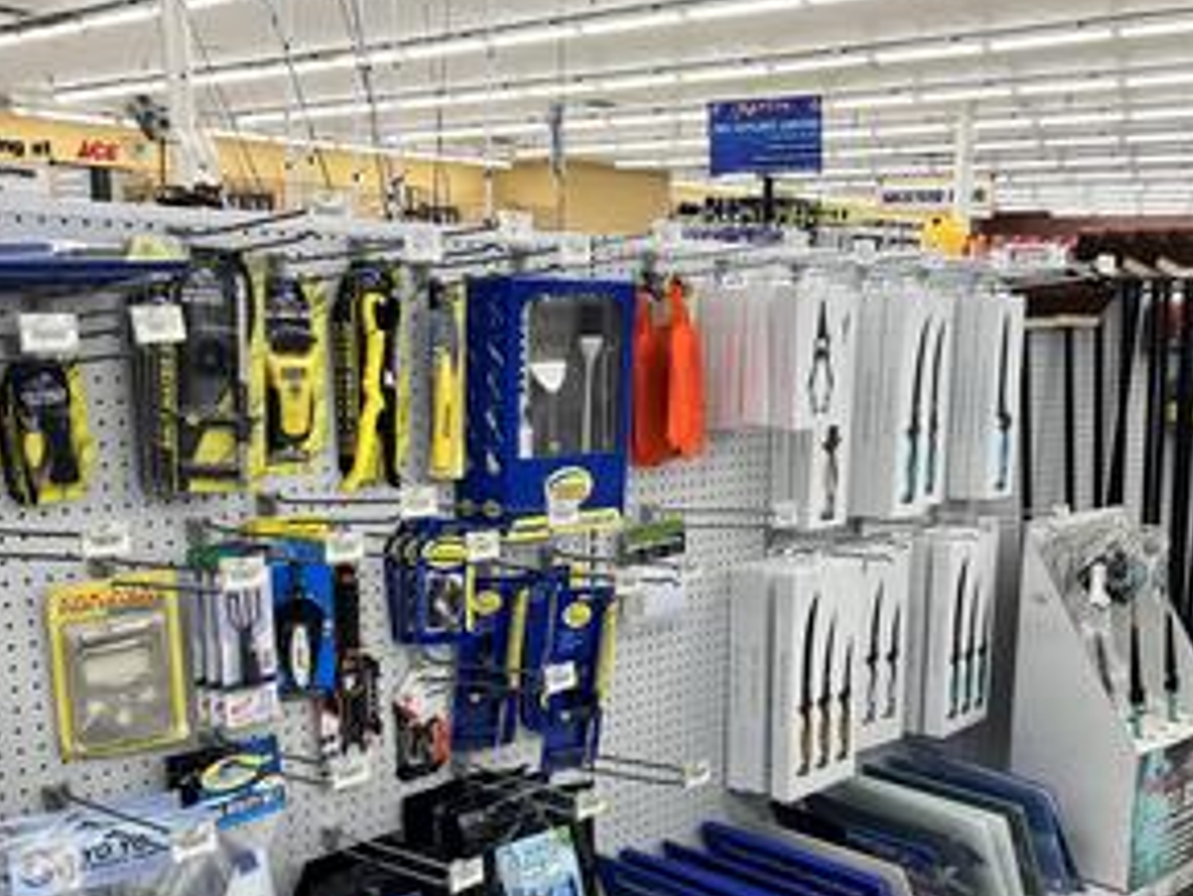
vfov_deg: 33.9
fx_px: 1448
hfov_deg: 44.5
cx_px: 720
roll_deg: -1.4
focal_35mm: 42
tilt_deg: -13.9
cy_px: 628
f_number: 1.5
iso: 50
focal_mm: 5.7
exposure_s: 1/139
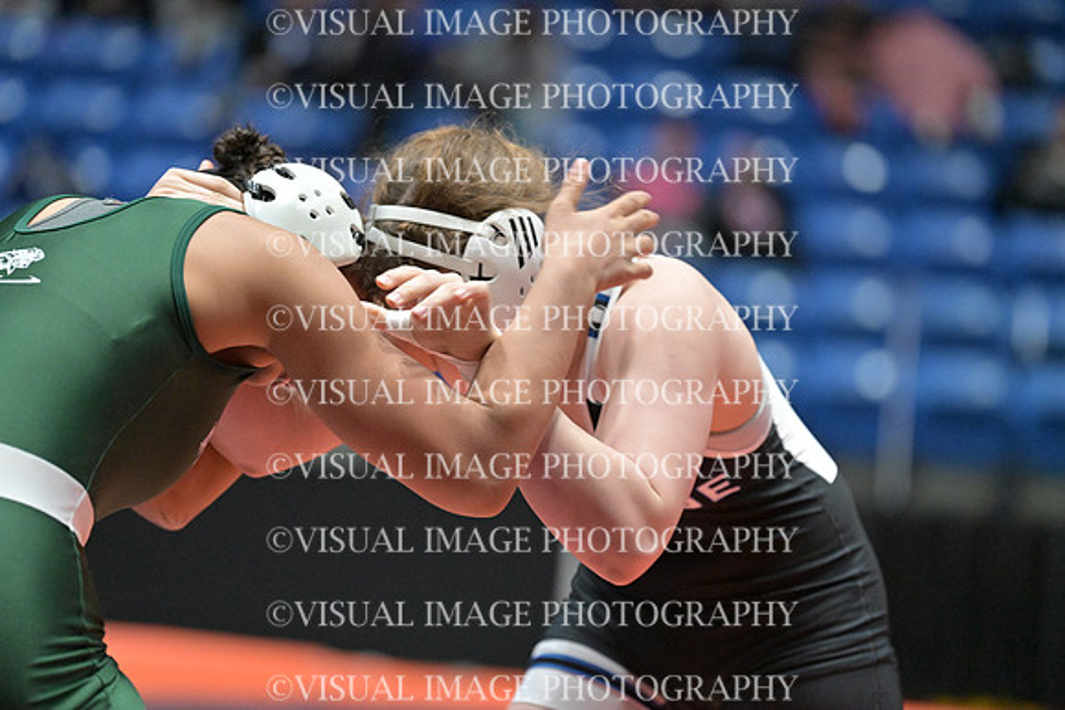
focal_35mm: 185
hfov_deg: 11.1
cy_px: 355
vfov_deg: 7.4
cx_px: 532
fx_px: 5474
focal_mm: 185
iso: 6400
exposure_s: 1/800
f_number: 2.8
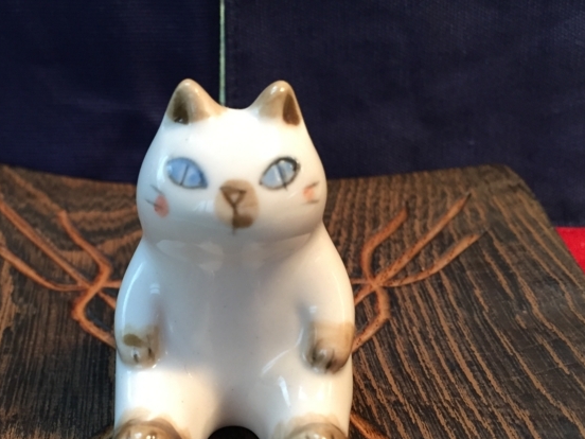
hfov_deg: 44.5
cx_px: 228
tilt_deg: -35.9
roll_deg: +1.1
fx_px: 710
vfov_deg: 34.1
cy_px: 291
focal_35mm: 42
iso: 200
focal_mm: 4.15
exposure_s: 1/33
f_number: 2.2
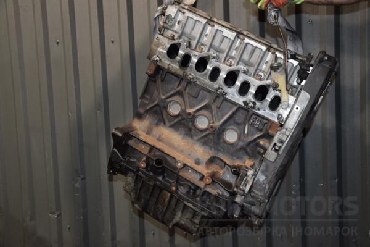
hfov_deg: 49.6
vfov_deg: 34.2
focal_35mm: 39
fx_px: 401
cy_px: 124
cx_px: 185
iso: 800
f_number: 5
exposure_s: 1/60
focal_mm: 26
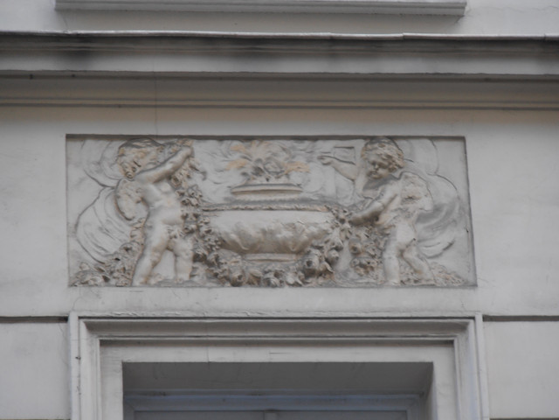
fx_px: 3876
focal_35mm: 240
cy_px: 210
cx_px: 280
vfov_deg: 6.2
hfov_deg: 8.2
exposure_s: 1/50
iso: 80
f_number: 5.7
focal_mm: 42.54
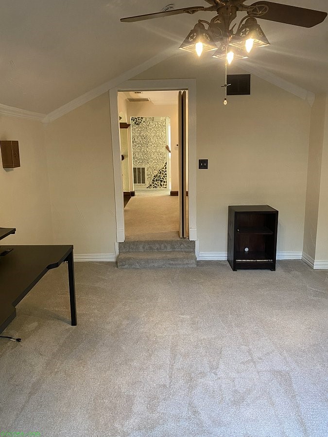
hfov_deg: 53.1
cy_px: 218
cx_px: 164
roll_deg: +0.7
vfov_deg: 67.3
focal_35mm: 26
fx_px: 328
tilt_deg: -8.6
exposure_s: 1/60
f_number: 1.8
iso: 250
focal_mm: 4.25
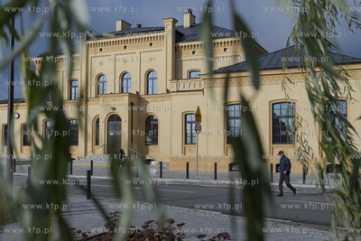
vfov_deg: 31.9
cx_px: 180
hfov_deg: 46.4
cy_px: 120
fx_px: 421
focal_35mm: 42
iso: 400
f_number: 6.3
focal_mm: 42
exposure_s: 1/4000
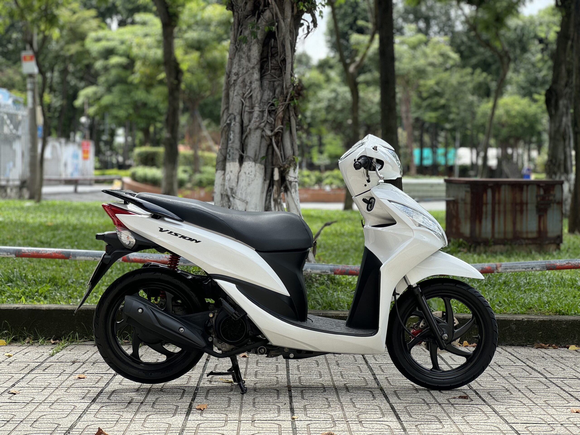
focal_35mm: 77
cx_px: 290
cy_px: 218
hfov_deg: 25.3
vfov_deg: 19.1
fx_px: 1290
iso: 25
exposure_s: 1/223
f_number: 2.8
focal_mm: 9
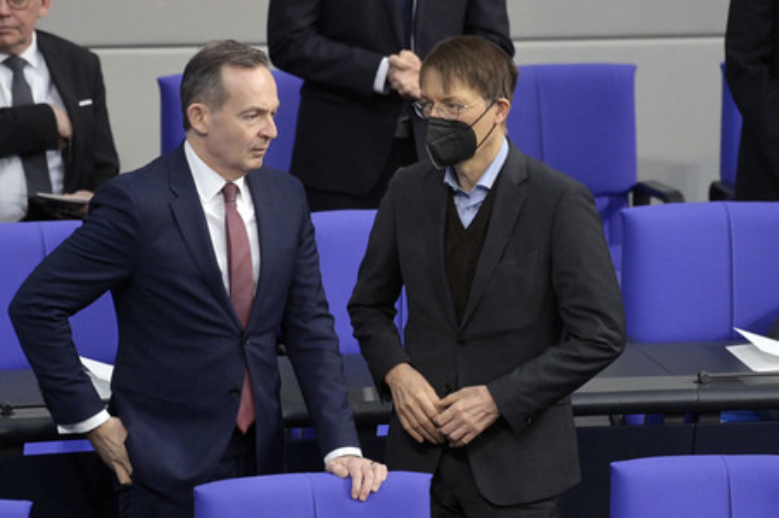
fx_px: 7352
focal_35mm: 340
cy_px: 259
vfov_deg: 4.0
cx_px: 390
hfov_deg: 6.1
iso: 10000
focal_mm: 340
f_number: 5.6
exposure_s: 1/320
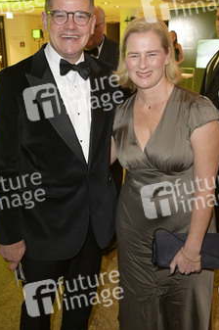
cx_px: 102
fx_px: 347
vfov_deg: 50.6
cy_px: 147
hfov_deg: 35.0
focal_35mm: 38
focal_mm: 32
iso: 2500
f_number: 5.6
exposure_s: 1/30
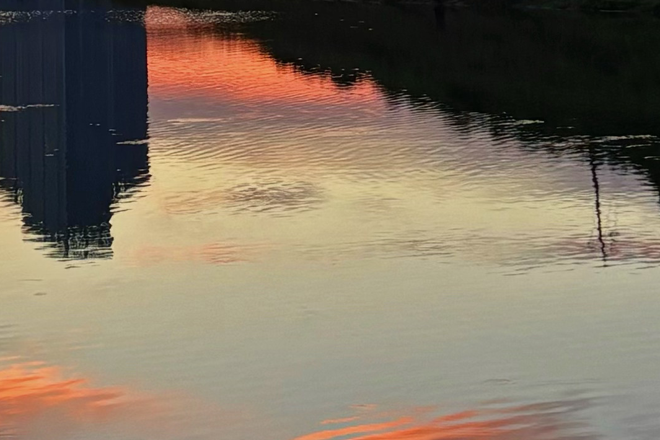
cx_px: 323
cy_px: -350
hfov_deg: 14.2
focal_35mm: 145
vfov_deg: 9.1
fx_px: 2658
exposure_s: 1/60
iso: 125
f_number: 1.5
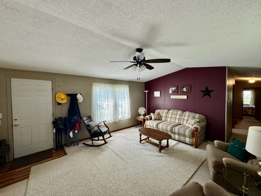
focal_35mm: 14
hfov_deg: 102.1
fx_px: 106
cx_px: 130
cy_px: 98
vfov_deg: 85.7
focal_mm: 2.22
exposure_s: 1/120
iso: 100
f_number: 2.2
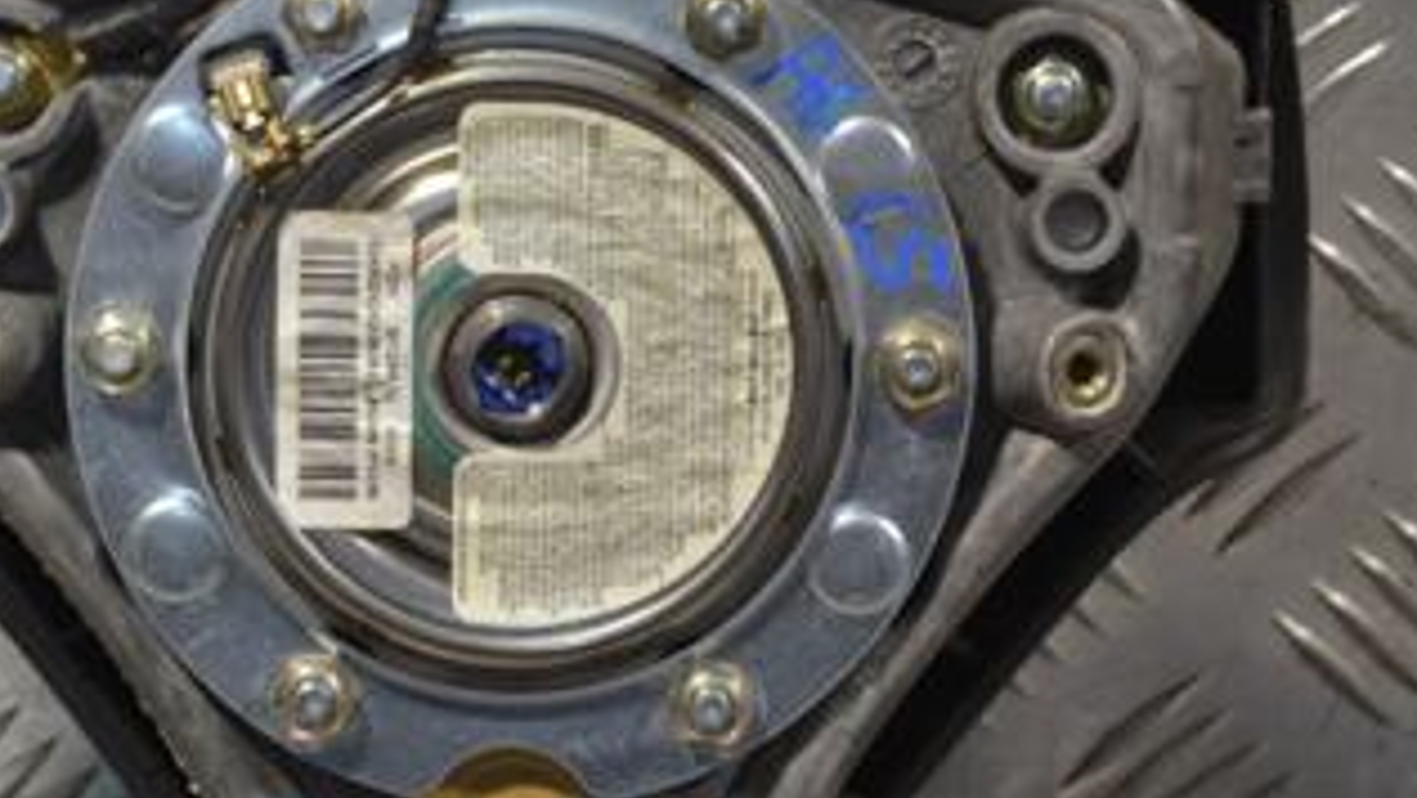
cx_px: 462
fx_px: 6164
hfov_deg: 13.1
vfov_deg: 7.4
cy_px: 265
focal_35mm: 164
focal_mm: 55
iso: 400
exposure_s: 1/80
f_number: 5.6
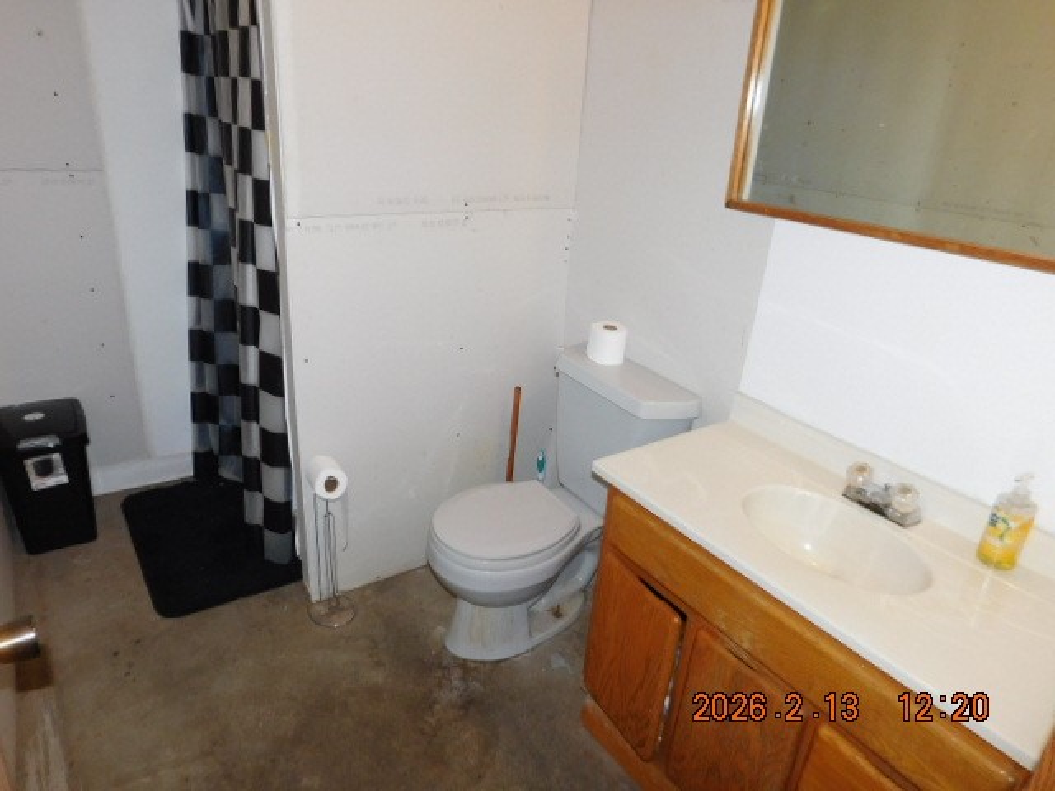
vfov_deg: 58.9
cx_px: 528
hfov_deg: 73.9
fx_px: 701
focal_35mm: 23
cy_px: 396
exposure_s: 1/30
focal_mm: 4
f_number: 3
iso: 200
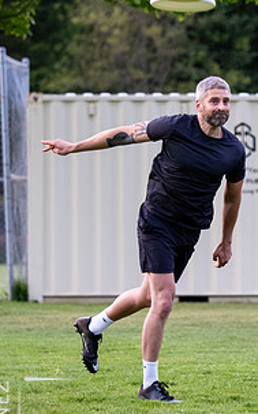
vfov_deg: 6.7
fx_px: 3549
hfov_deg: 4.2
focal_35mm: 315
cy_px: 217
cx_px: 180
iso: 2000
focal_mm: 100
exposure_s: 1/1000
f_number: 2.8
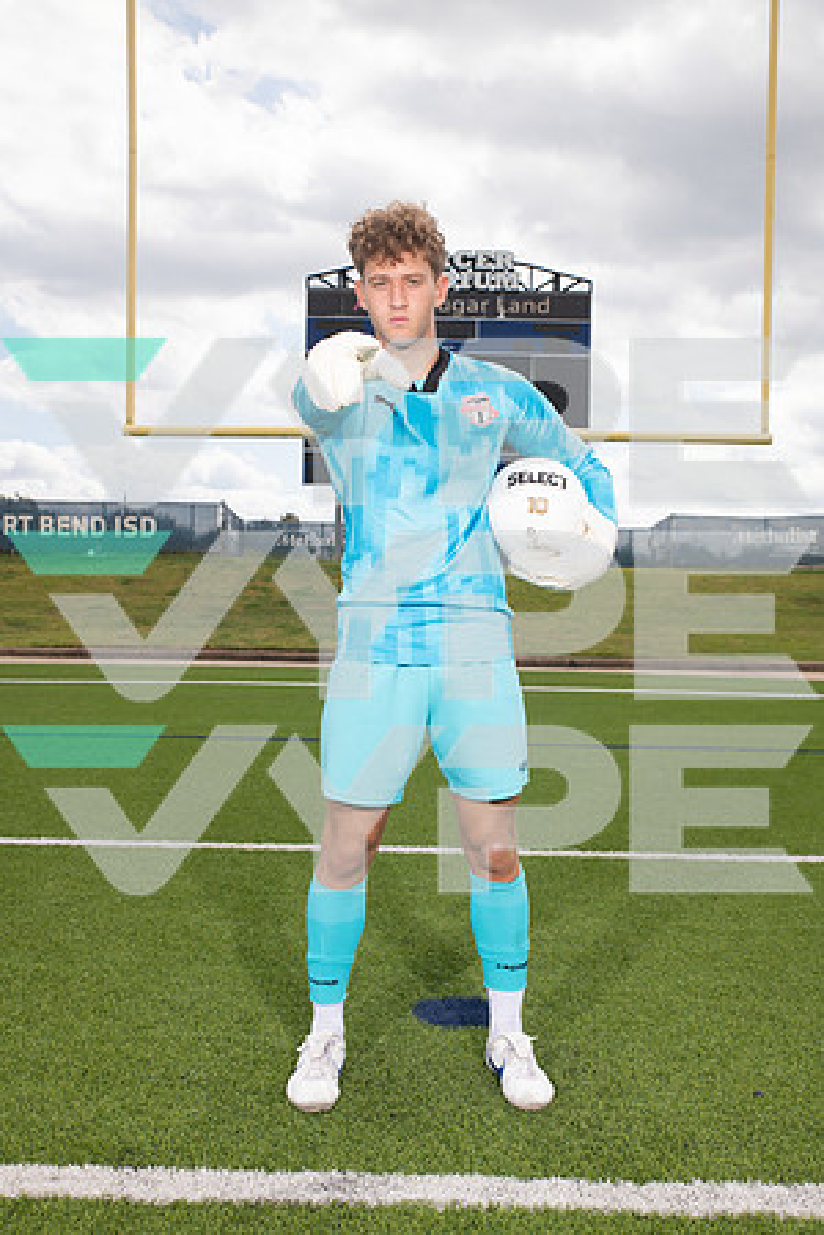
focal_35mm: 35
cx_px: 412
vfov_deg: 54.4
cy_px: 618
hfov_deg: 37.9
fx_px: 1202
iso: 125
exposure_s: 1/400
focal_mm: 35
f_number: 7.1
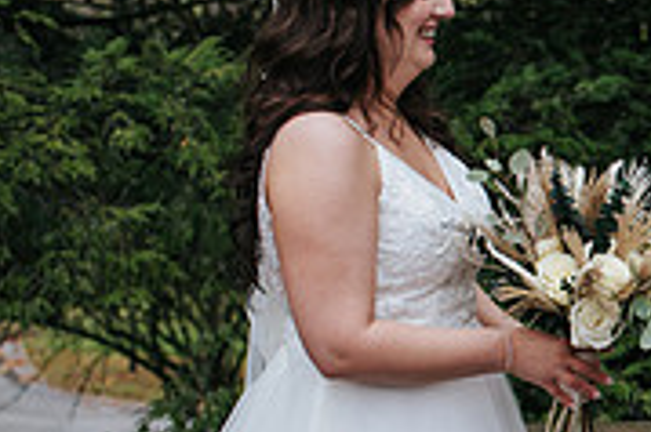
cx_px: 956
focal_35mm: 119
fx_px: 2150
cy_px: 375
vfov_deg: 11.4
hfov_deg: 15.9
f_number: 3.2
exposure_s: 1/400
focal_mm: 35
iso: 800
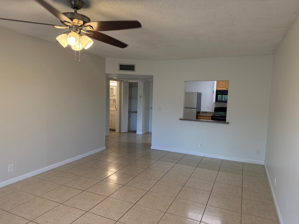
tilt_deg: -4.8
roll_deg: -2.0
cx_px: 150
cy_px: 112
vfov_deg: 56.8
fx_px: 207
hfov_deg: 71.6
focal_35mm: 24
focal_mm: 6.76
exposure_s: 1/144
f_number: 1.78
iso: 200
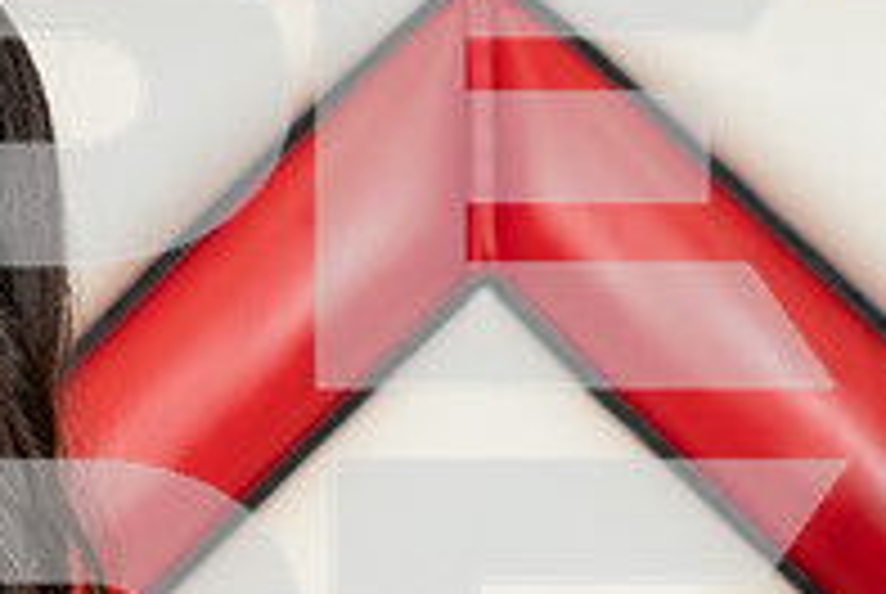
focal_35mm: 147
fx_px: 3623
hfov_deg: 13.4
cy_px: 700
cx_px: -297
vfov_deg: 9.3
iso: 1000
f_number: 4
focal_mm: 50
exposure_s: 1/250
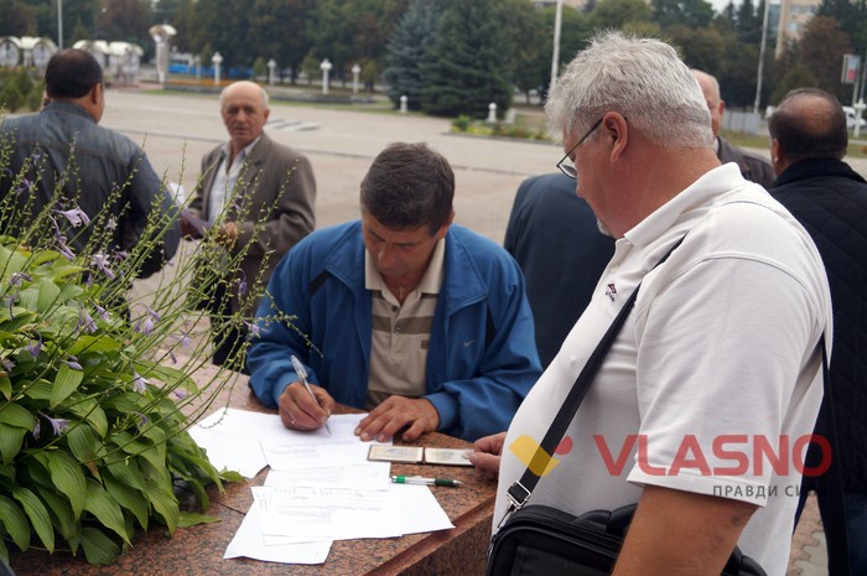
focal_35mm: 39
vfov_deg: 34.1
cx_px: 434
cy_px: 288
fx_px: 938
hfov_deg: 49.6
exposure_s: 1/160
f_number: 4
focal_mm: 26
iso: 100
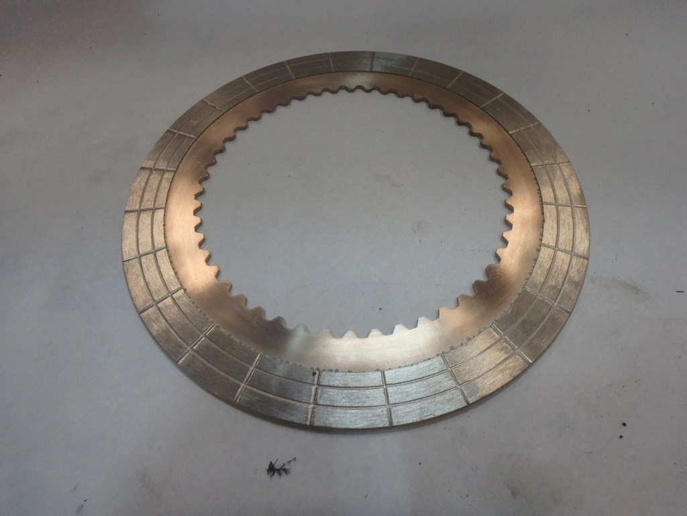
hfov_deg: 79.0
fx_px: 417
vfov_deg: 63.4
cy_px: 258
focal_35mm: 21
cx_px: 344
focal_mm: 3.7
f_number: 3.5
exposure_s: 1/30
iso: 500
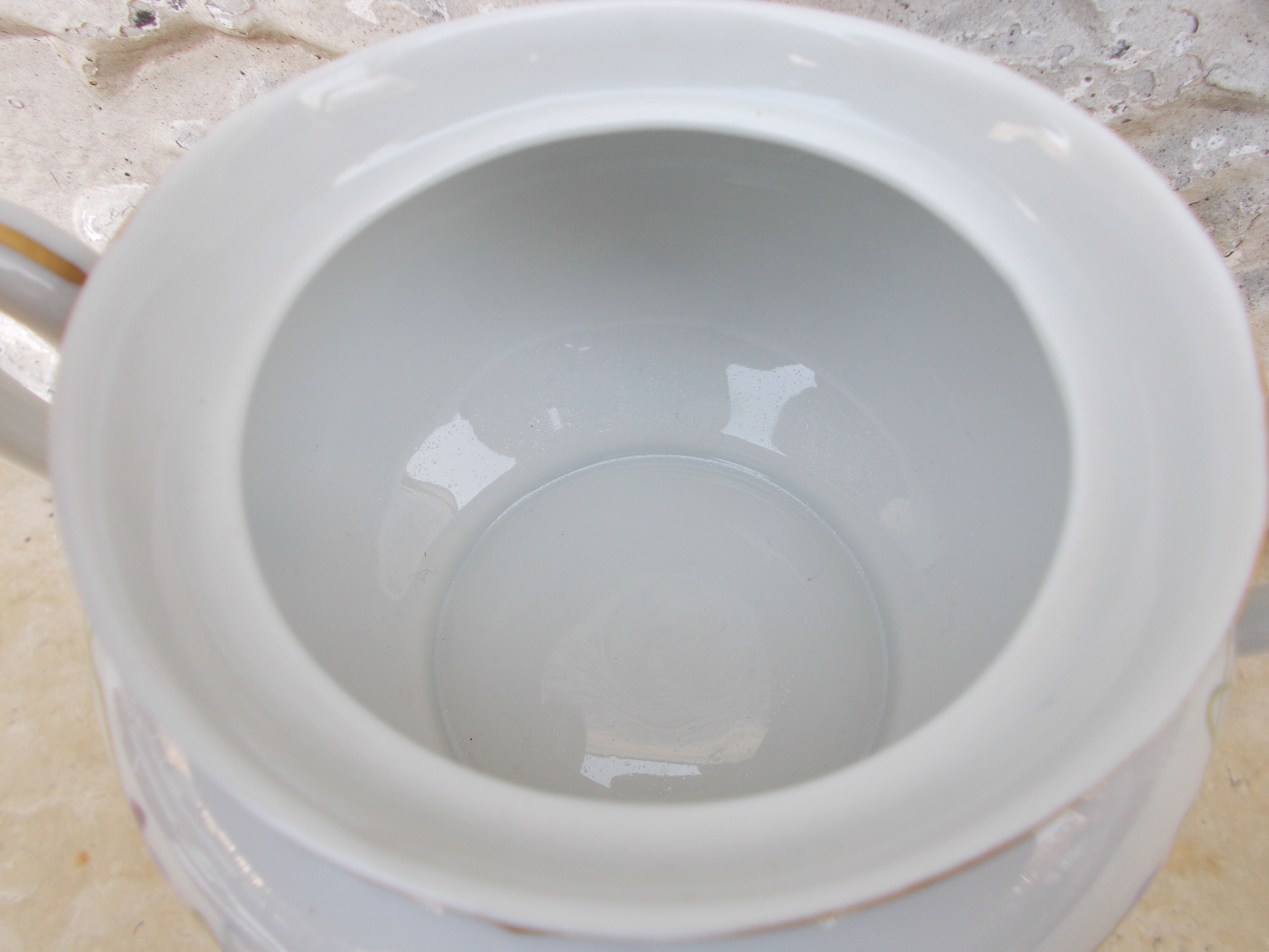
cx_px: 634
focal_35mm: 30
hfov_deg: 60.0
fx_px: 1100
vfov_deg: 46.8
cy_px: 476
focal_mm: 5.3
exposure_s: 1/30
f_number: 3.4
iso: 80
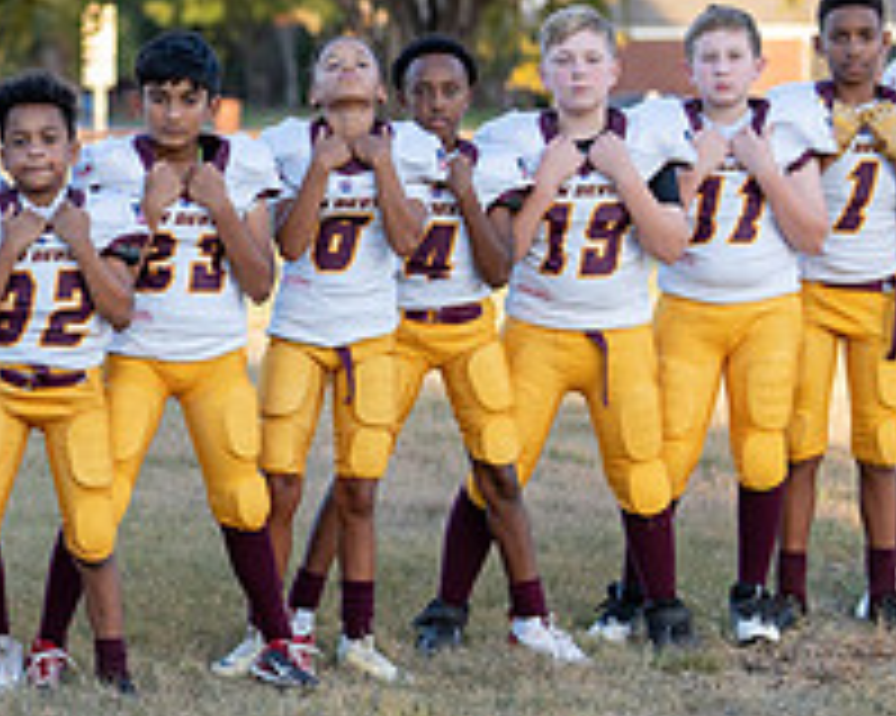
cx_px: -24
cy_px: 356
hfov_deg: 11.6
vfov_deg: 9.4
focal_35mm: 165
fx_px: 4373
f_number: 1.6
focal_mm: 50
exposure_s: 1/800
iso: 100
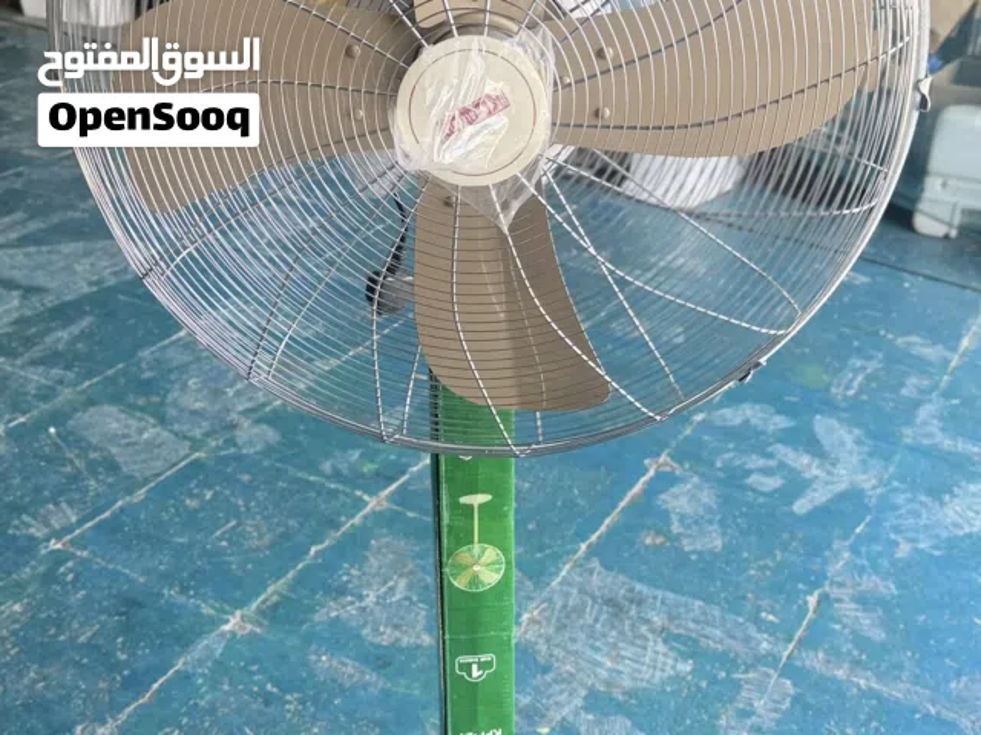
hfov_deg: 71.6
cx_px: 490
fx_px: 680
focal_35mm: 24
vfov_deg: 56.8
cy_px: 368
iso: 64
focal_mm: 6.76
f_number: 1.78
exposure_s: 1/100
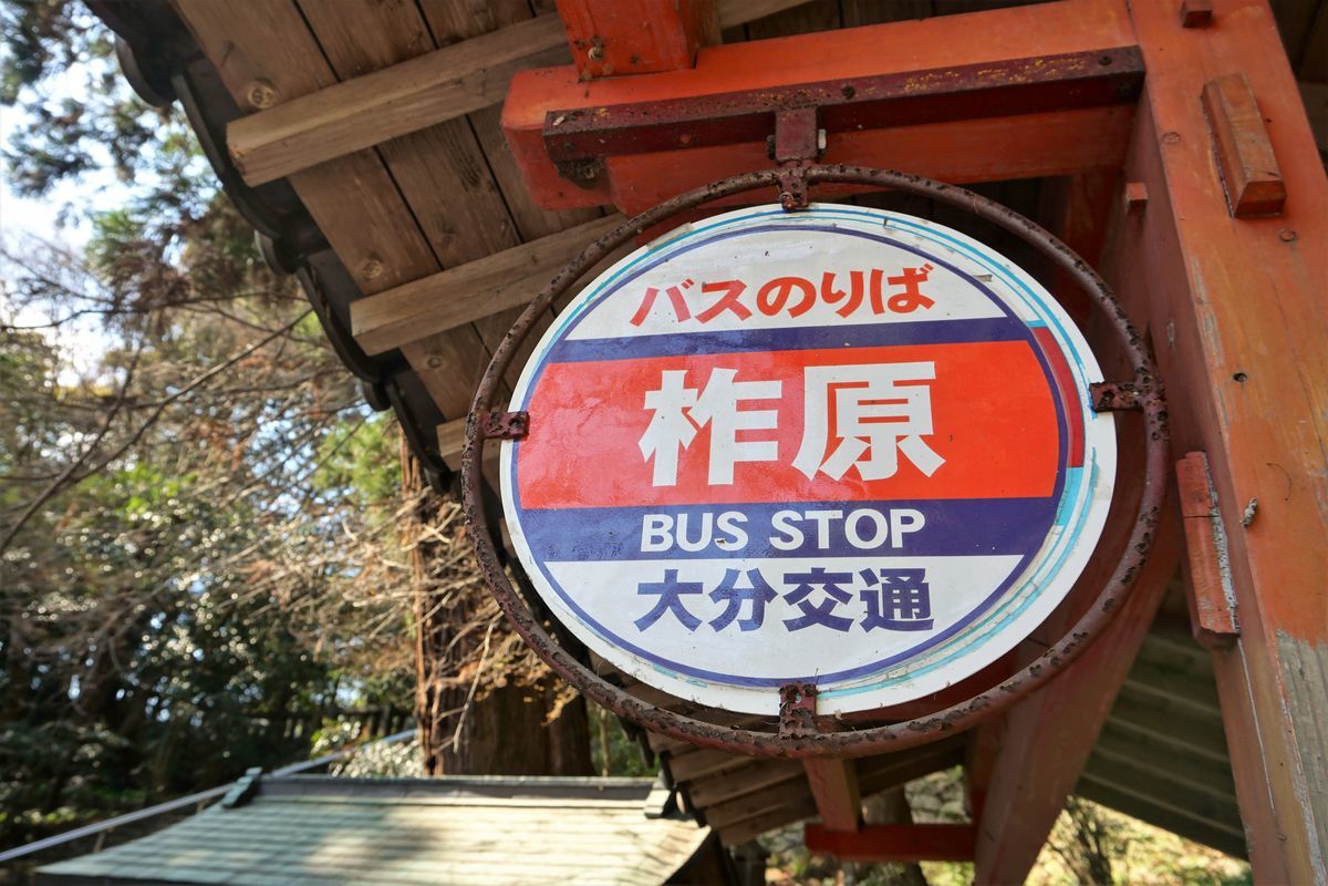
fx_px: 996
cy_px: 443
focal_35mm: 27
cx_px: 664
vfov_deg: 47.9
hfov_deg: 67.4
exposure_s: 1/80
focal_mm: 18
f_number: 6.3
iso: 100
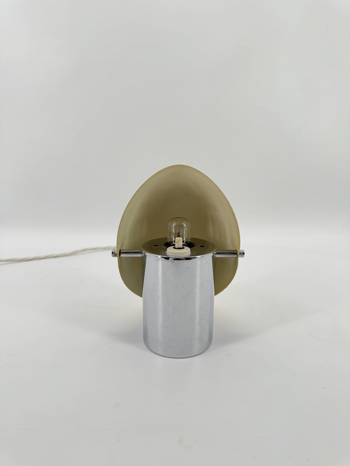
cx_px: 175
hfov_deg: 56.8
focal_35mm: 24
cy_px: 233
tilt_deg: -12.8
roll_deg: -0.8
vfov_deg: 71.6
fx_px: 324
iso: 80
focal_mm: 6.86
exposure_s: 1/460
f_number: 1.78
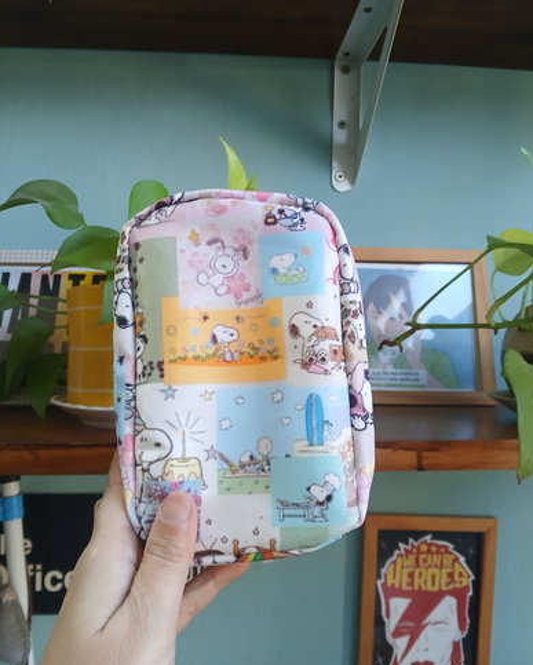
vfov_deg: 62.2
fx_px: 552
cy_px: 323
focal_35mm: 28
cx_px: 263
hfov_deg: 51.6
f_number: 1.8
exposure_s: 1/50
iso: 200
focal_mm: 3.98
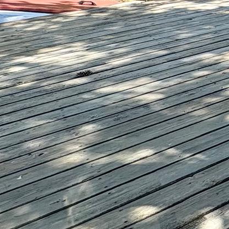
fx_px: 457
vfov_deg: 25.6
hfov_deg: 18.1
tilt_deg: -9.7
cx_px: 467
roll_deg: +1.0
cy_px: -37
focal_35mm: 61
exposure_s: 1/505
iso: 40
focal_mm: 2.22
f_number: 2.2
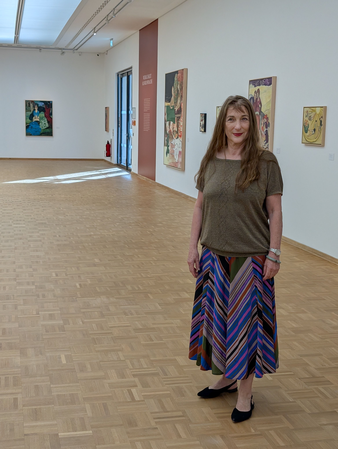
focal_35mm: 49
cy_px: 224
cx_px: 169
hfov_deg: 29.7
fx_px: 636
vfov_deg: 38.9
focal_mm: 6.9
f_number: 1.68
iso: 88
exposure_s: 1/214
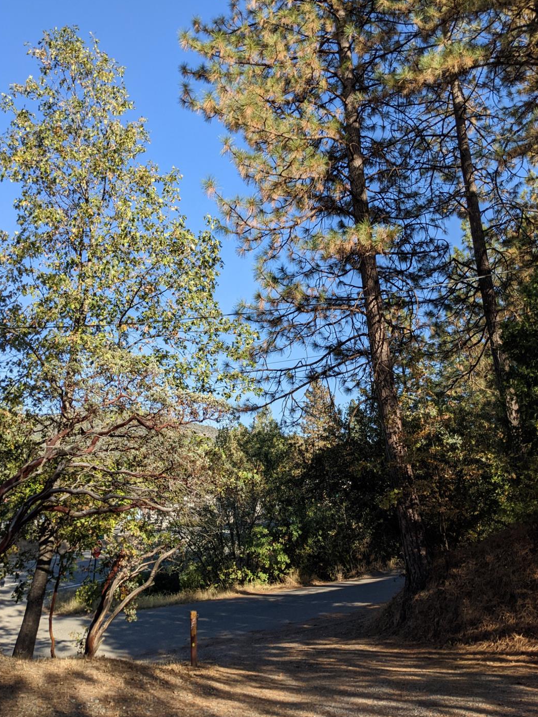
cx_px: 266
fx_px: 601
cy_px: 340
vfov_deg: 61.6
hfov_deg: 48.2
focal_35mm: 29
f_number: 1.73
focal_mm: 4.38
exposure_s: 1/1381
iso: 51
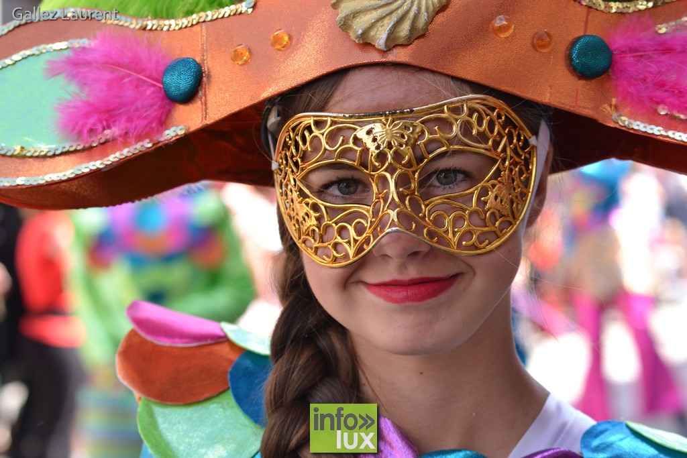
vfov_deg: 14.7
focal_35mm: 93
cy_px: 229
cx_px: 344
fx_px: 1775
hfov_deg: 21.9
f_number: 5
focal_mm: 62
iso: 200
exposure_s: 1/200
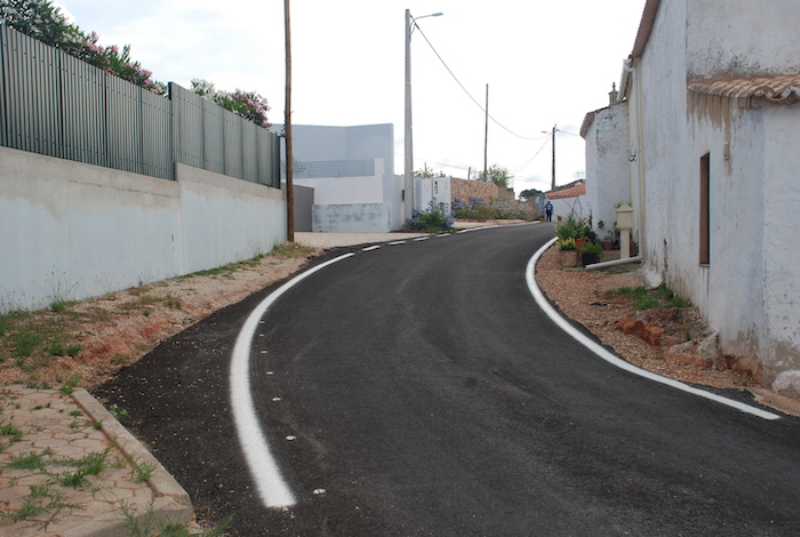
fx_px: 802
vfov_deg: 37.0
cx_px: 400
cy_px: 268
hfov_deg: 53.0
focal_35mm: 36
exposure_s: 1/200
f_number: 9
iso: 250
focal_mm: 24
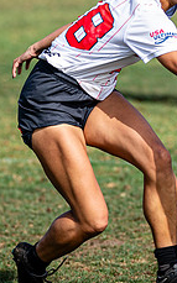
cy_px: 74
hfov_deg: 2.4
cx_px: 115
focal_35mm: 546
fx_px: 4217
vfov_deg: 3.8
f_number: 3.2
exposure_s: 1/1250
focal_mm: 155
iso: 100
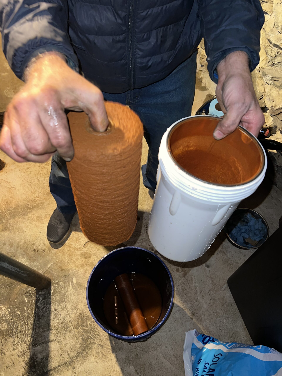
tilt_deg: -61.9
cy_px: 188
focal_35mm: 26
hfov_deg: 53.1
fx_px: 282
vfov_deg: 67.3
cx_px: 141
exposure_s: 1/13
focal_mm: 5.7
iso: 100
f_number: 1.5
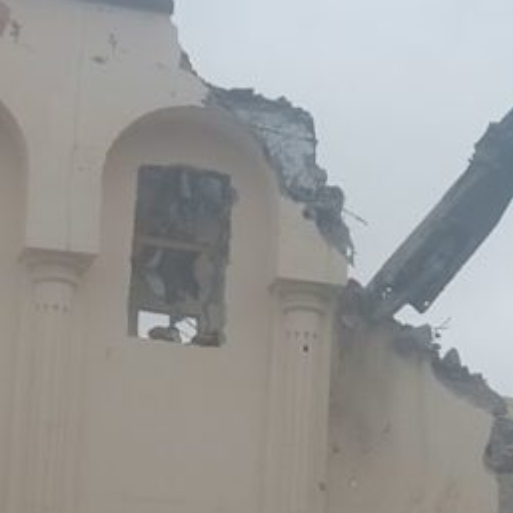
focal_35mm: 88
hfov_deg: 18.4
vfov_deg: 18.9
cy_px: 571
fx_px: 1475
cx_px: 665
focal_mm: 5.23
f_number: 1.8
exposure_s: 1/476
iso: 25
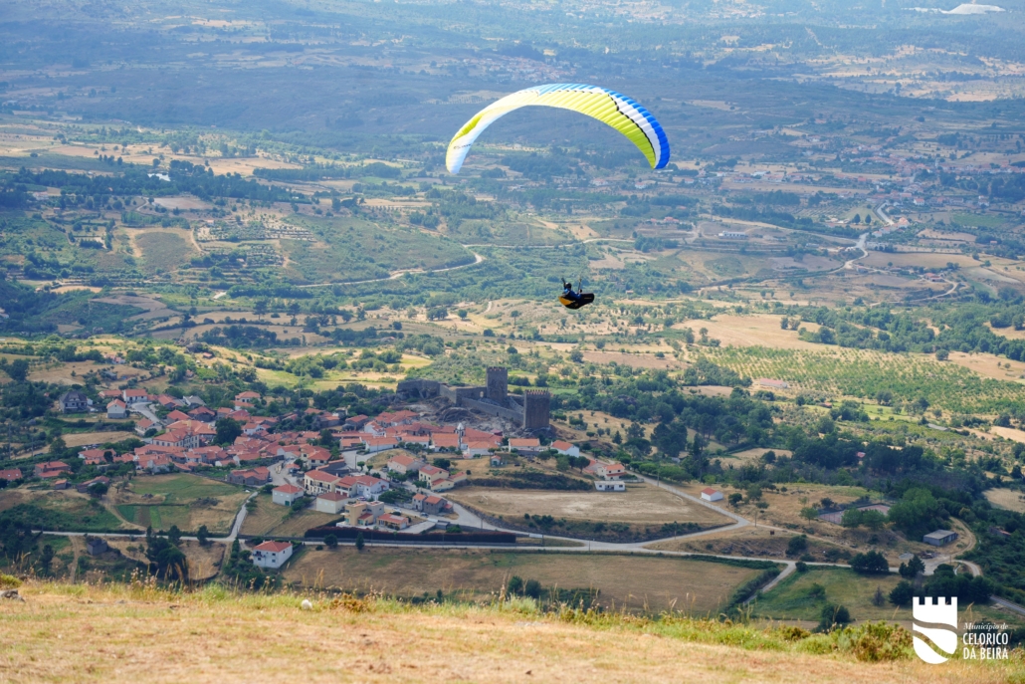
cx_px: 512
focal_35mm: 105
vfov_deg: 13.0
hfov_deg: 19.5
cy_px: 342
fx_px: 2990
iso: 100
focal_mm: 105
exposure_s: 1/400
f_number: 5
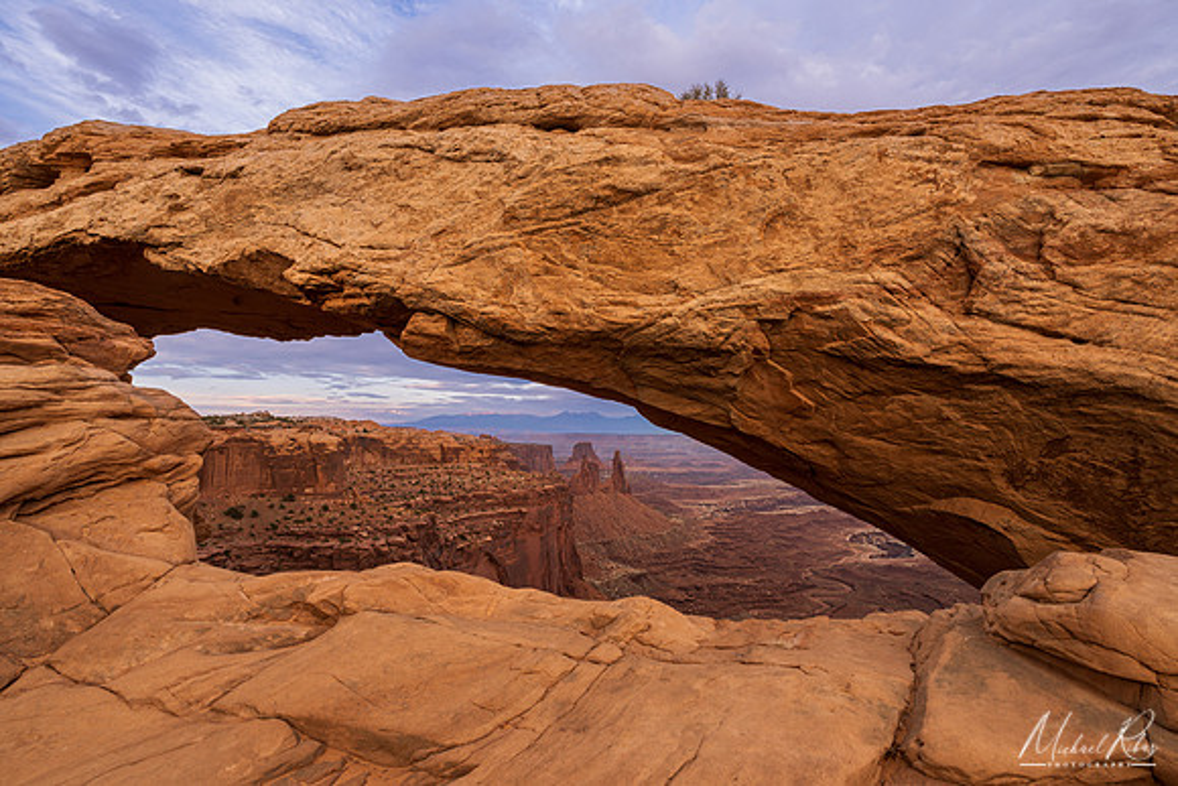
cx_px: 589
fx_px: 589
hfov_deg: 90.0
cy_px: 393
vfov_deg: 67.4
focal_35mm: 18
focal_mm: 12
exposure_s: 1/6
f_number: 13
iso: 100
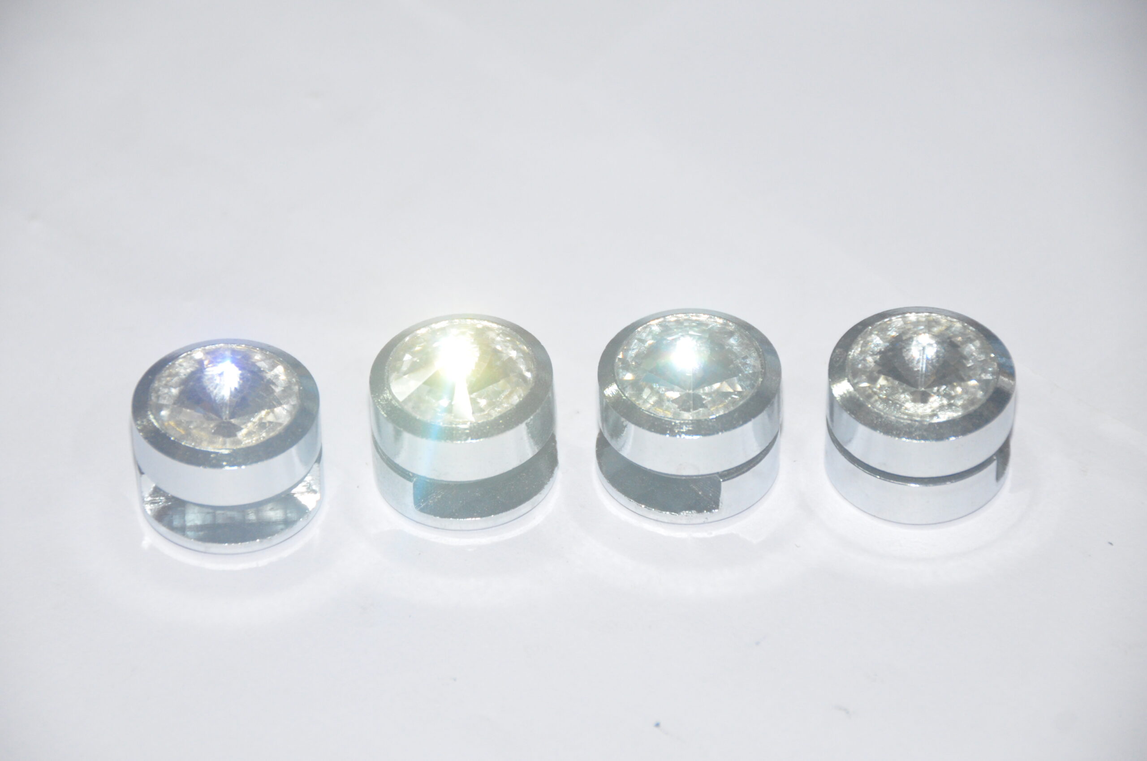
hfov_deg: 8.1
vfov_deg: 5.4
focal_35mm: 255
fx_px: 8114
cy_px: 380
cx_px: 574
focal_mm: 170
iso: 1250
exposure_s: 1/60
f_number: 5.6
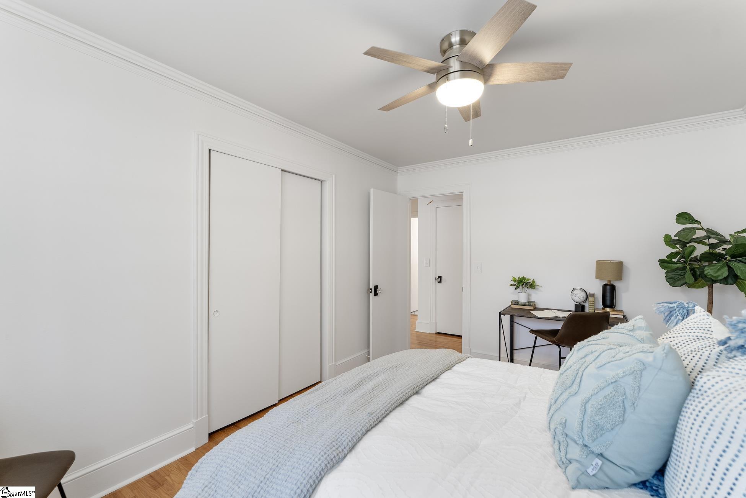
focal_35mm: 15
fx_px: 315
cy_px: 249
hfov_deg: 99.6
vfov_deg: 76.6
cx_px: 373
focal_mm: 15.2
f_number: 5.6
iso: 400
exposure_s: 1/3
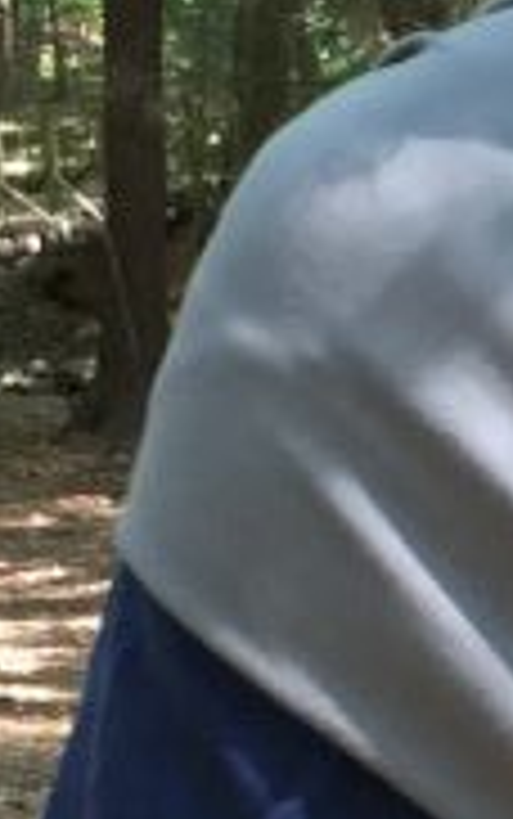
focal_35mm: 173
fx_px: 3864
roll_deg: +2.5
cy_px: 544
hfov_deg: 7.3
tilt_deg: -7.2
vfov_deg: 12.1
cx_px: 1102
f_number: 2.2
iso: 40
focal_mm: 4.15
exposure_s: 1/15
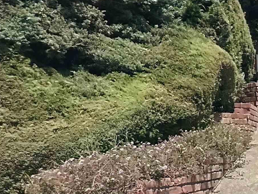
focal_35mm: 81
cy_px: 146
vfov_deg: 18.1
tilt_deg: +1.1
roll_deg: +0.3
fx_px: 604
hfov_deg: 20.1
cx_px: 409
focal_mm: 6.86
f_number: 1.78
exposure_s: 1/66667
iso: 3200
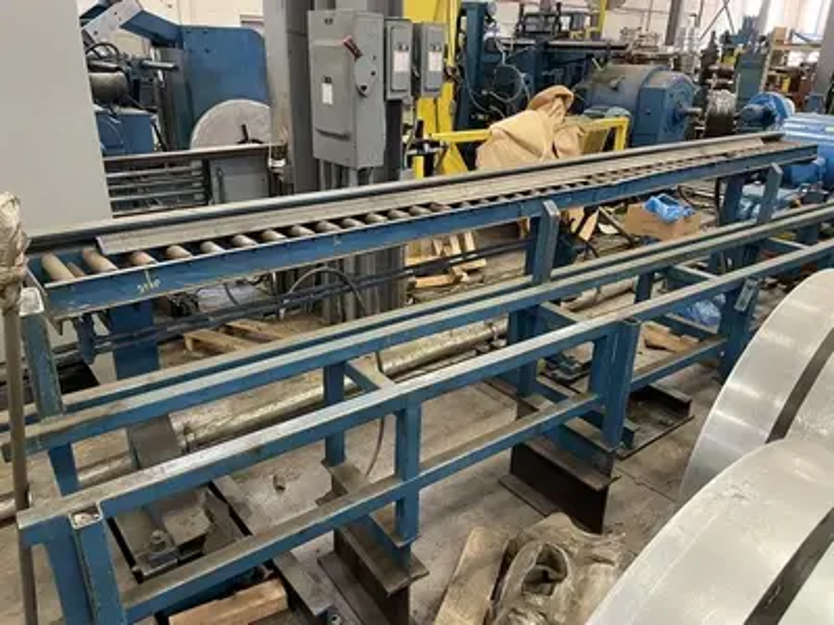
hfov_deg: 67.3
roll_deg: -1.5
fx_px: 626
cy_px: 312
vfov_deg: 53.1
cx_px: 417
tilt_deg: -23.3
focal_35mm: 26
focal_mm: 4.2
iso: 500
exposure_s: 1/40
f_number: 1.6
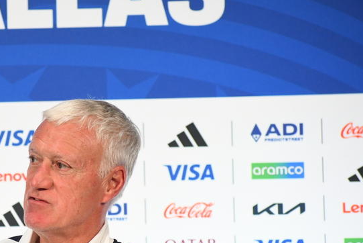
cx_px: 53
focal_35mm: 442
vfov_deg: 3.1
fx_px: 4459
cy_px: 172
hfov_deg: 4.7
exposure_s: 1/400
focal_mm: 170
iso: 3200
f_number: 5
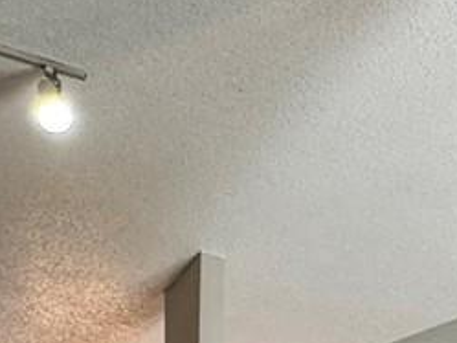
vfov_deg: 14.0
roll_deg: -0.7
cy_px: 679
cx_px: 510
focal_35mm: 90
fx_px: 1189
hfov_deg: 20.7
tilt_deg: -1.3
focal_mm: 2.22
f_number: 2.2
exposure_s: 1/120
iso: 200
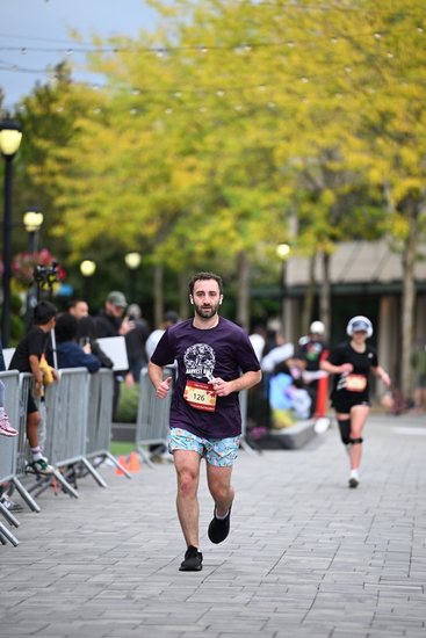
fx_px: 3193
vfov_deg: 11.4
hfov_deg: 7.6
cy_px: 319
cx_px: 213
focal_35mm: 180
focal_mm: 180
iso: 640
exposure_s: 1/2000
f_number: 2.8
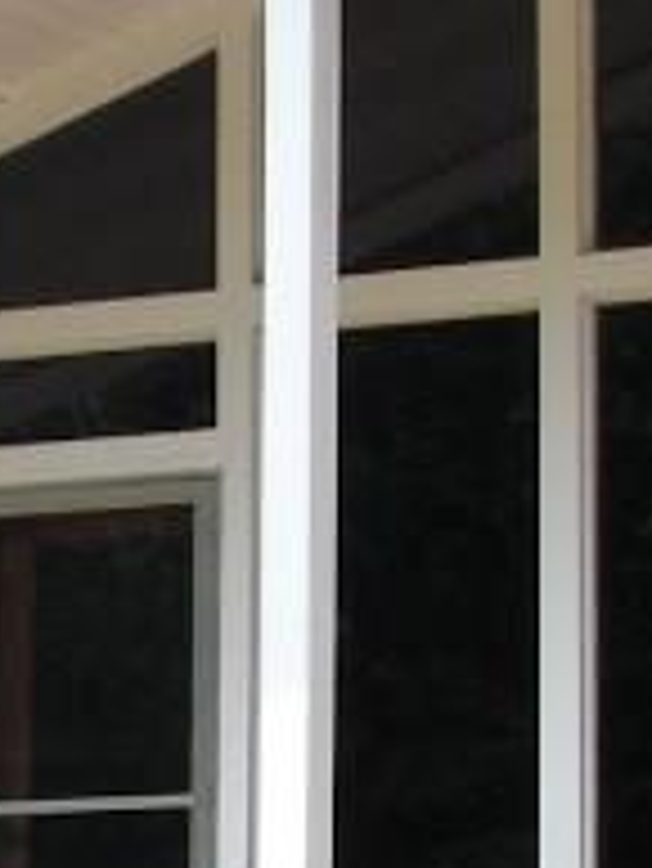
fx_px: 4791
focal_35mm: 191
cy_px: 1003
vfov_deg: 10.2
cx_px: 108
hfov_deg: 7.8
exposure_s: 1/250
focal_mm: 6
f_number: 2.8
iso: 50
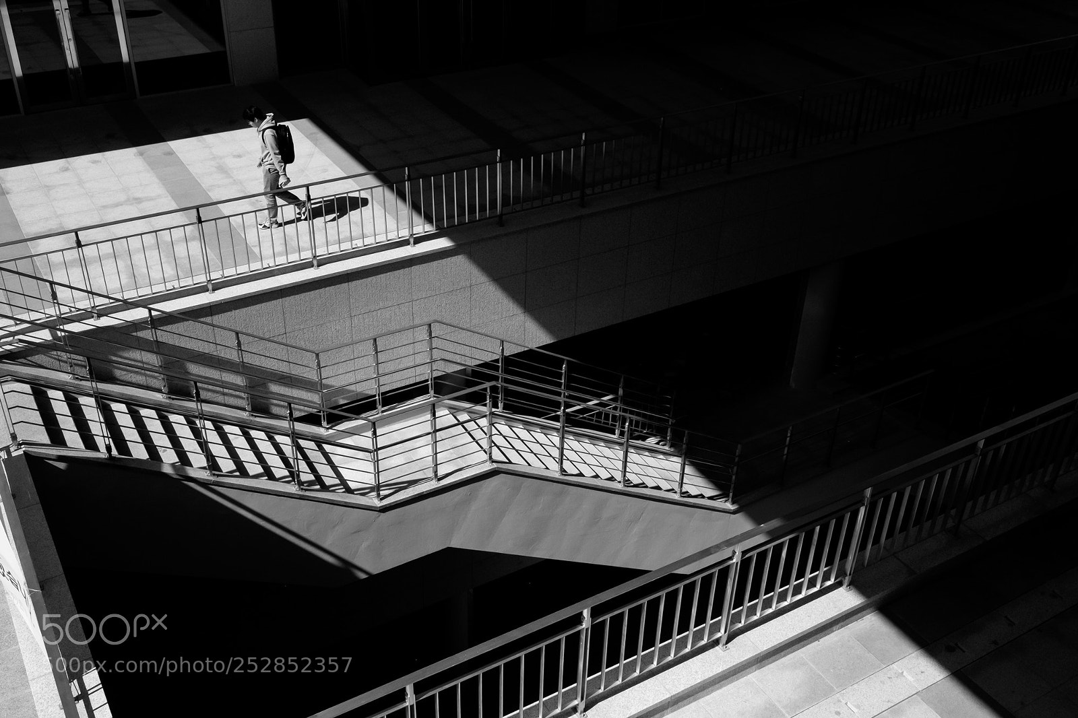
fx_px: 1048
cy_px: 359
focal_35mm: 35
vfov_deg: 37.8
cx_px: 539
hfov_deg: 54.4
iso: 800
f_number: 8
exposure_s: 1/2700
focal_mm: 23
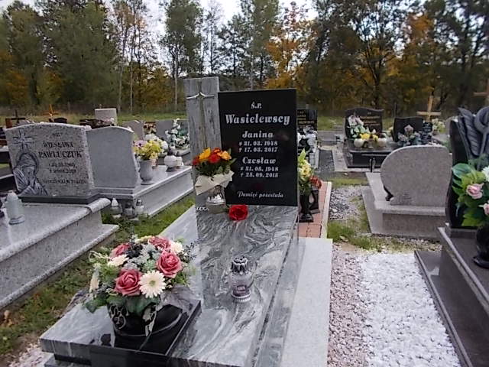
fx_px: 367
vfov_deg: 53.1
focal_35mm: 26
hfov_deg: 67.3
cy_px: 184
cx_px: 244
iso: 80
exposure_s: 1/60
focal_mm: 4.6
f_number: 3.2
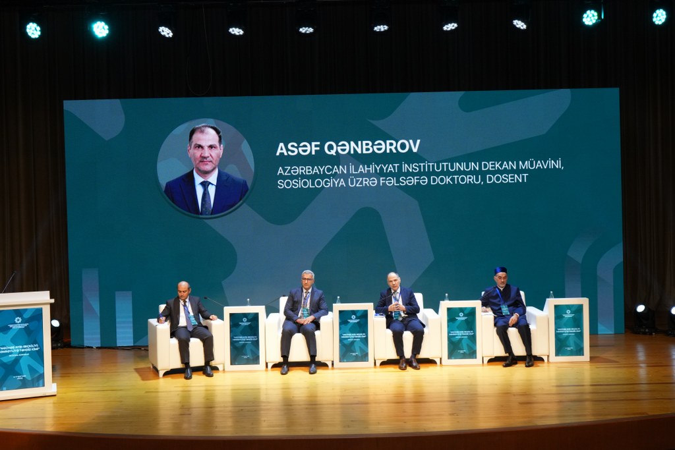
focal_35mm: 39
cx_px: 338
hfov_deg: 49.5
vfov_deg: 34.2
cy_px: 225
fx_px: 731
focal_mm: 26
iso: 1600
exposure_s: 1/160
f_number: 5
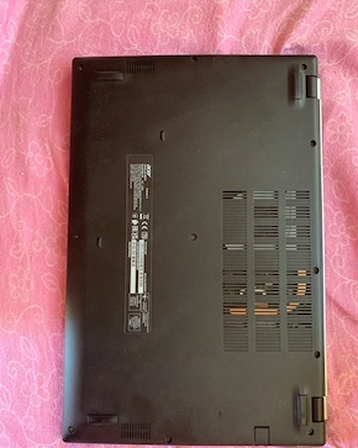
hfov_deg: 51.5
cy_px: 246
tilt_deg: -86.8
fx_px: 371
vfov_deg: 62.1
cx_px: 184
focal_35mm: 28
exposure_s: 1/60
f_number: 1.8
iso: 400
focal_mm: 4.25
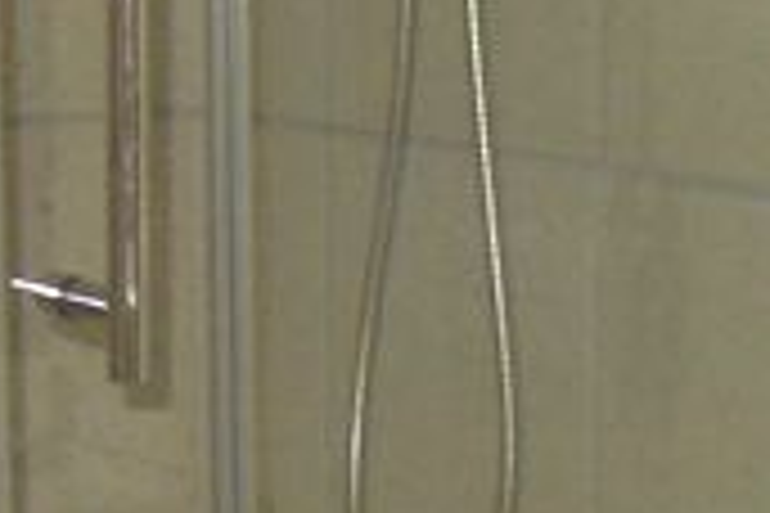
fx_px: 3636
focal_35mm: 170
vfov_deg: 7.8
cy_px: 886
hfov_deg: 12.1
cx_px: 554
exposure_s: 1/25
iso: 200
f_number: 2.7
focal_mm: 5
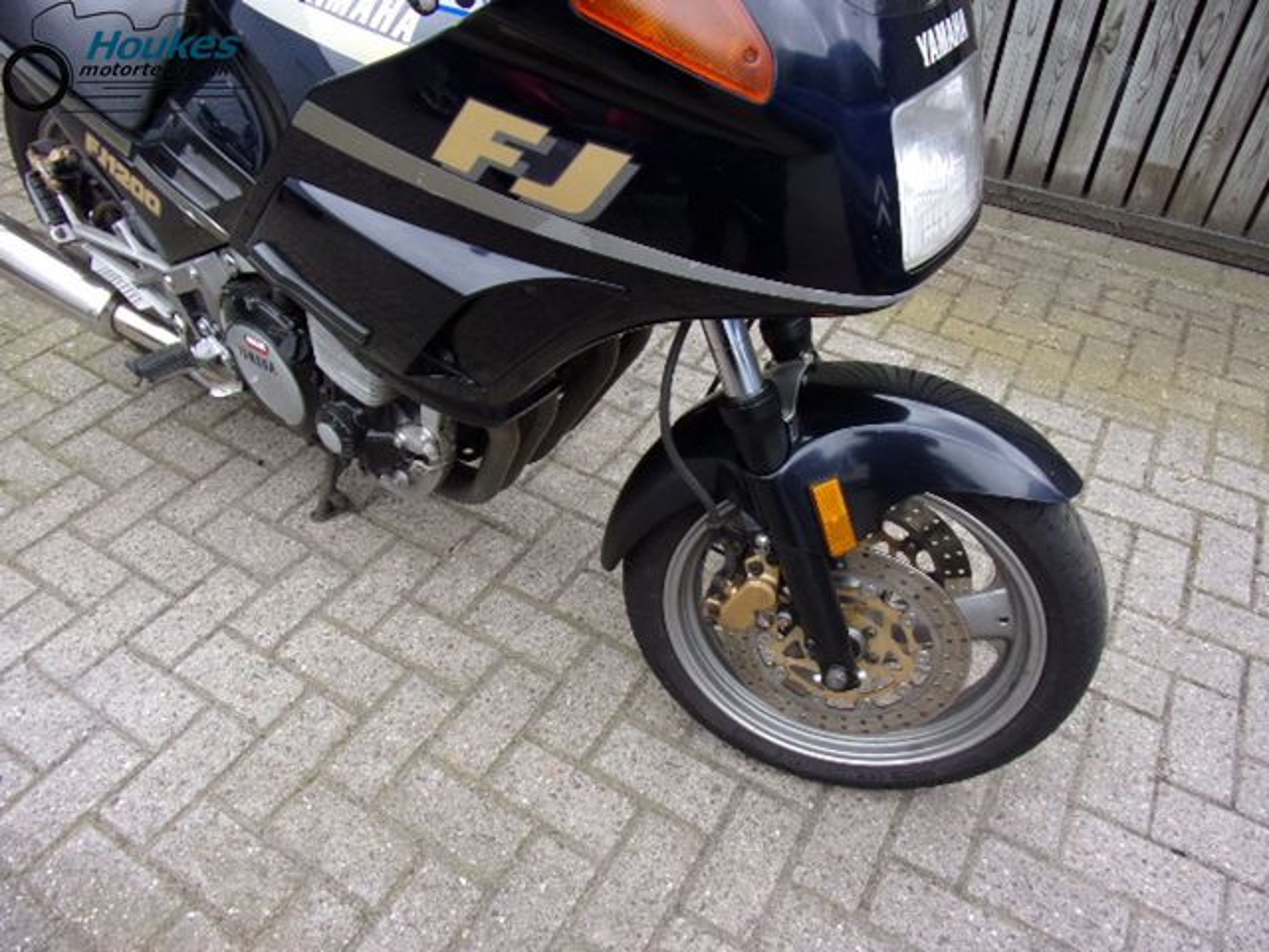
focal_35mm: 24
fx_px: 880
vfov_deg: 56.8
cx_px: 634
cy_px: 476
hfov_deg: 71.6
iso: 80
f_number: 3.3
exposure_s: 1/140
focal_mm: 4.3
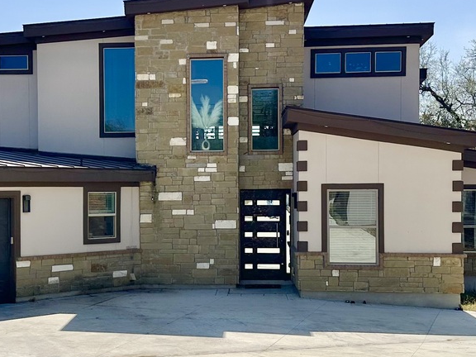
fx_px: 825
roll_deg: +0.1
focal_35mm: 60
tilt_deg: -0.2
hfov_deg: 31.9
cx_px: 154
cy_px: 204
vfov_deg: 24.4
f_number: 1.78
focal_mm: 6.86
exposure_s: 1/10753
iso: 80
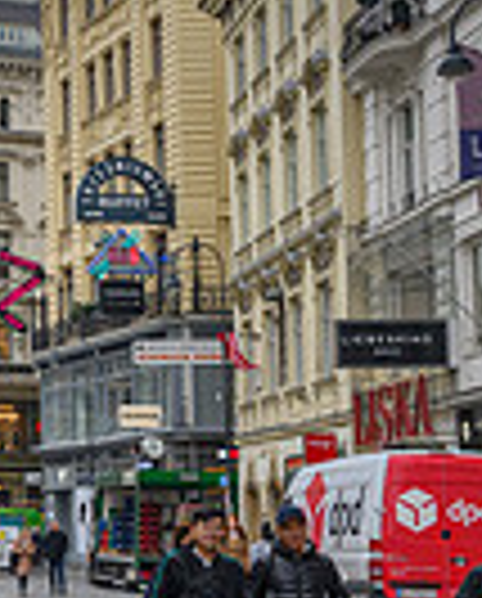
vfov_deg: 19.5
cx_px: -221
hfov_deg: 14.8
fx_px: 1742
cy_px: 353
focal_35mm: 98
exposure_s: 1/250
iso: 800
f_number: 8
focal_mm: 24
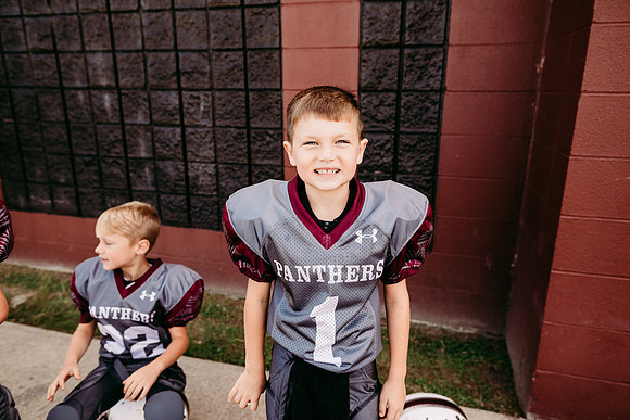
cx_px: 315
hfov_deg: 73.7
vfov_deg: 53.2
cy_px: 210
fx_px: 420
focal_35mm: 24
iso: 160
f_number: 3.5
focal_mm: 24
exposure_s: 1/400
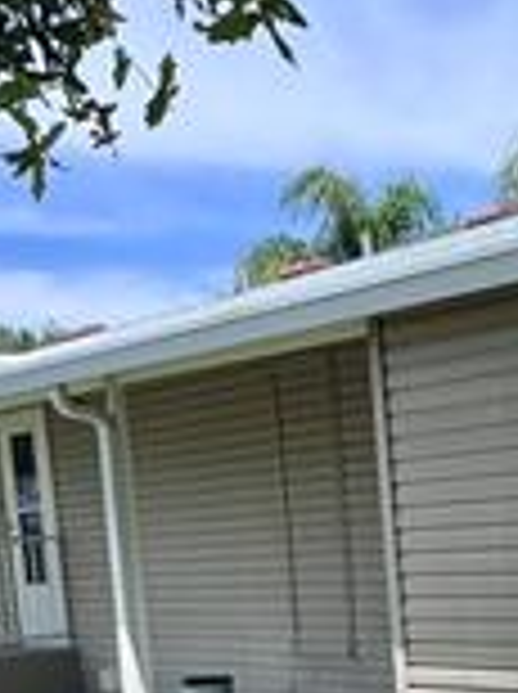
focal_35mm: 70
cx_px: 523
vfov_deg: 25.6
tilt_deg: -10.5
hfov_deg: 20.3
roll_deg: +3.6
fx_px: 1401
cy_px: 778
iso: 50
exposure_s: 1/1709
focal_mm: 2.22
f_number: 2.2
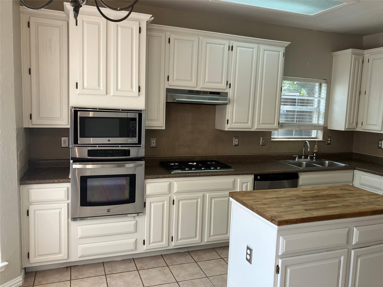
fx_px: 310
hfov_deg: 63.4
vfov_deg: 49.7
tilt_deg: -7.3
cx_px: 192
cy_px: 144
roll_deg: -2.6
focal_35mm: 28
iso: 40
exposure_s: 1/120
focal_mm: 3.99
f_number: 1.8
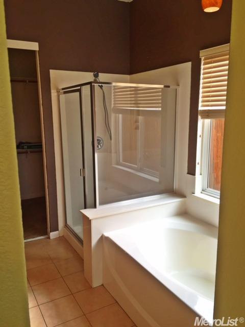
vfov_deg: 61.7
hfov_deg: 48.2
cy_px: 164
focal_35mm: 29
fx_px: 274
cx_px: 122
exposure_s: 1/120
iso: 32
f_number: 2.2
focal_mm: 4.15
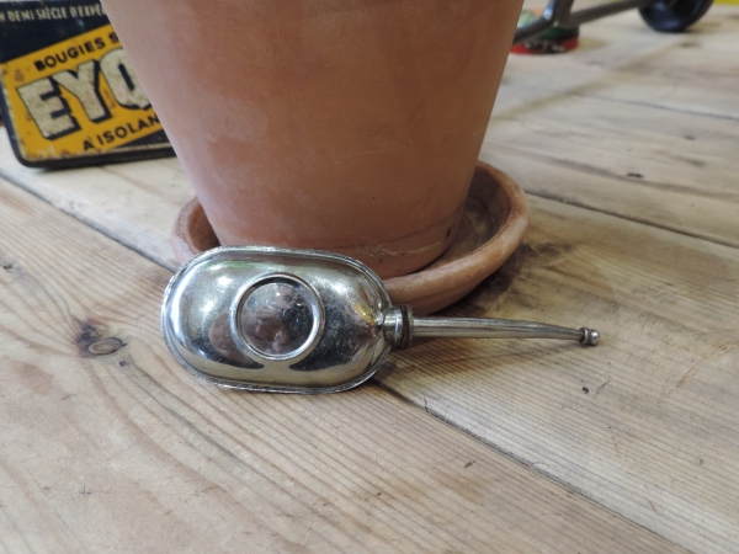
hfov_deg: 55.4
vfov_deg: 42.9
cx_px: 370
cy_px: 277
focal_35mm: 33
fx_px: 705
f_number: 3.2
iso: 400
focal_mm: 5.8
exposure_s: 1/25
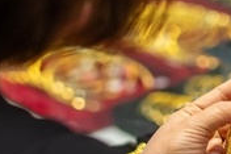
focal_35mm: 237
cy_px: 55
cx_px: 255
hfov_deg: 8.6
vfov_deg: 5.8
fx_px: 1519
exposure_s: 1/320
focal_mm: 58
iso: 640
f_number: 2.5
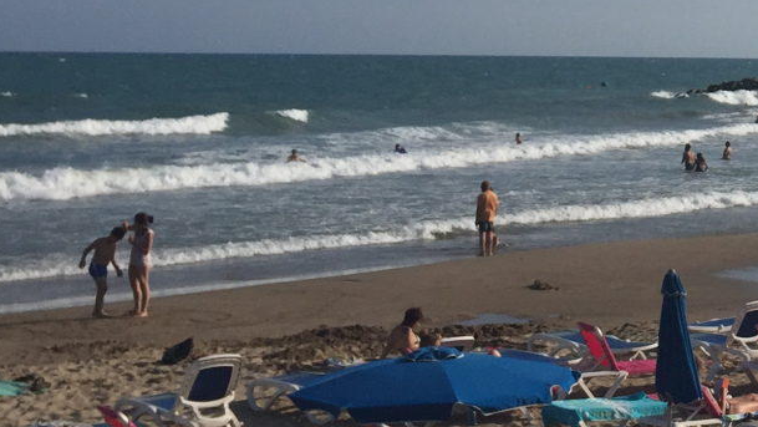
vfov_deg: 14.1
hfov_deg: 23.4
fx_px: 1669
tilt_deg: +5.4
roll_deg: -1.3
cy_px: -101
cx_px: 910
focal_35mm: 83
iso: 32
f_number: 2.2
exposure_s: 1/4405
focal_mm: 4.15
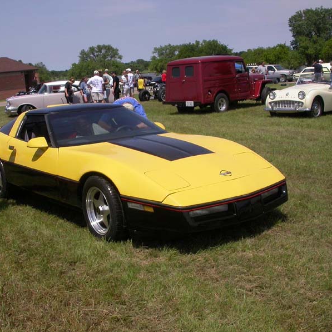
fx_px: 488
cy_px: 166
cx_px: 130
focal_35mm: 45
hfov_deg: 37.4
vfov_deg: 37.6
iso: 100
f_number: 7.5
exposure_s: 1/491
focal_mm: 7.85
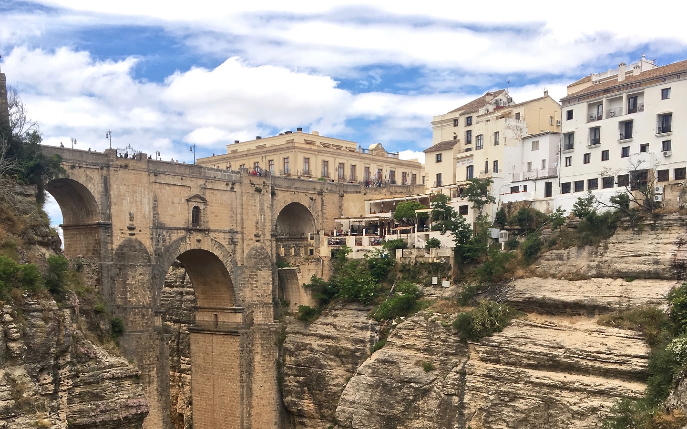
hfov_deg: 46.2
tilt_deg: -5.7
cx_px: 339
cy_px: 373
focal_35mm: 43
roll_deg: -0.1
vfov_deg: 28.9
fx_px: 805
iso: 25
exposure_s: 1/938
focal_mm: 4.15
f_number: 2.2
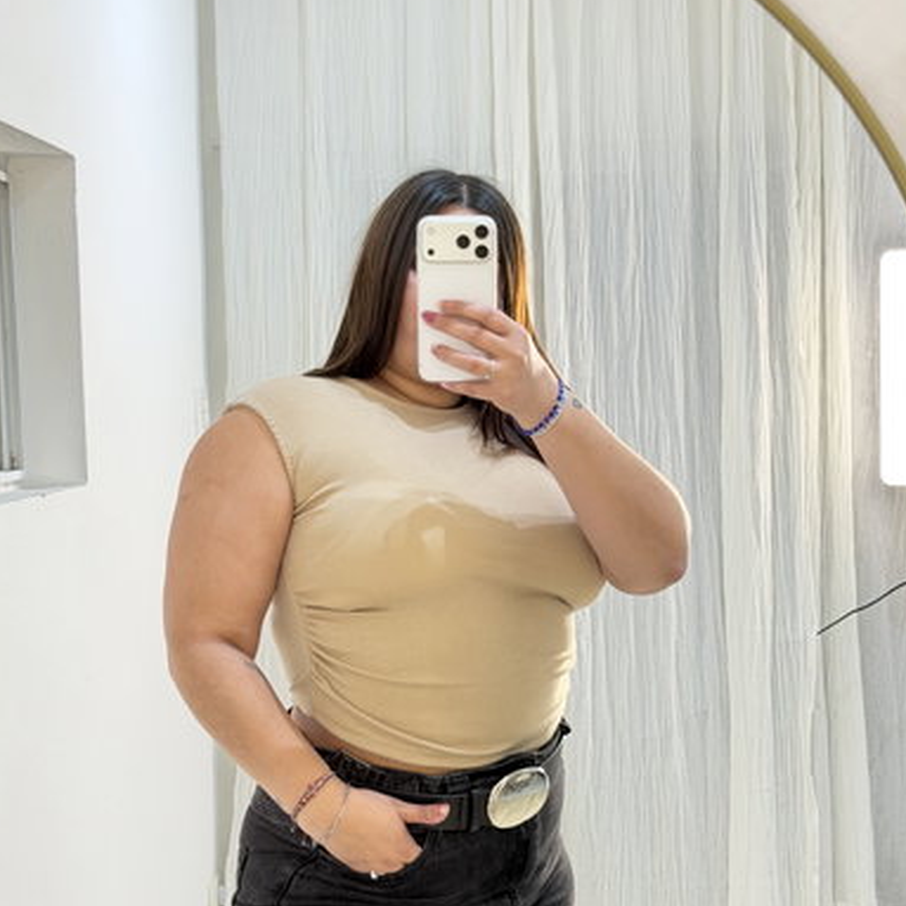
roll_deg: +2.7
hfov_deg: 29.1
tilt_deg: -9.6
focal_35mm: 59
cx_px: 445
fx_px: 1747
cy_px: 460
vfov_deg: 29.1
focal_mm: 6.76
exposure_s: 1/50
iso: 80
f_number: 1.78
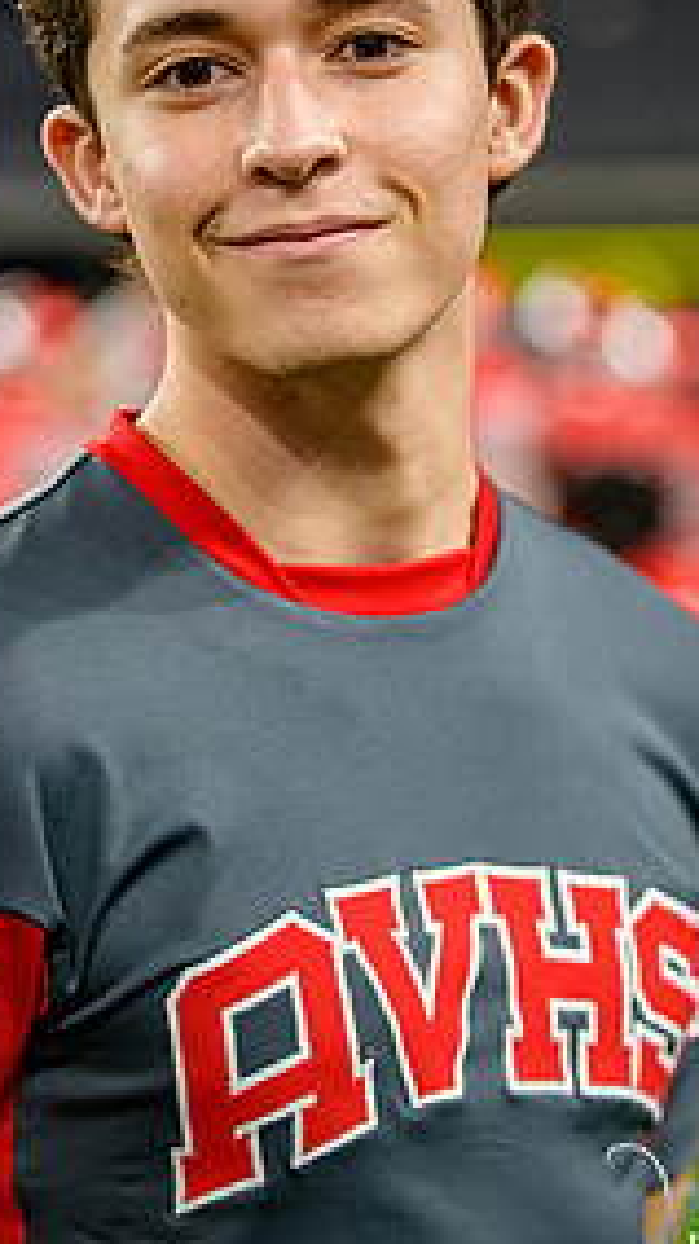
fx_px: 4123
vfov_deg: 17.1
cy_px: 404
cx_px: 312
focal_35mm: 125
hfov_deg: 9.7
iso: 1000
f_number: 2.8
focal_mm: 75
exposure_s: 1/400
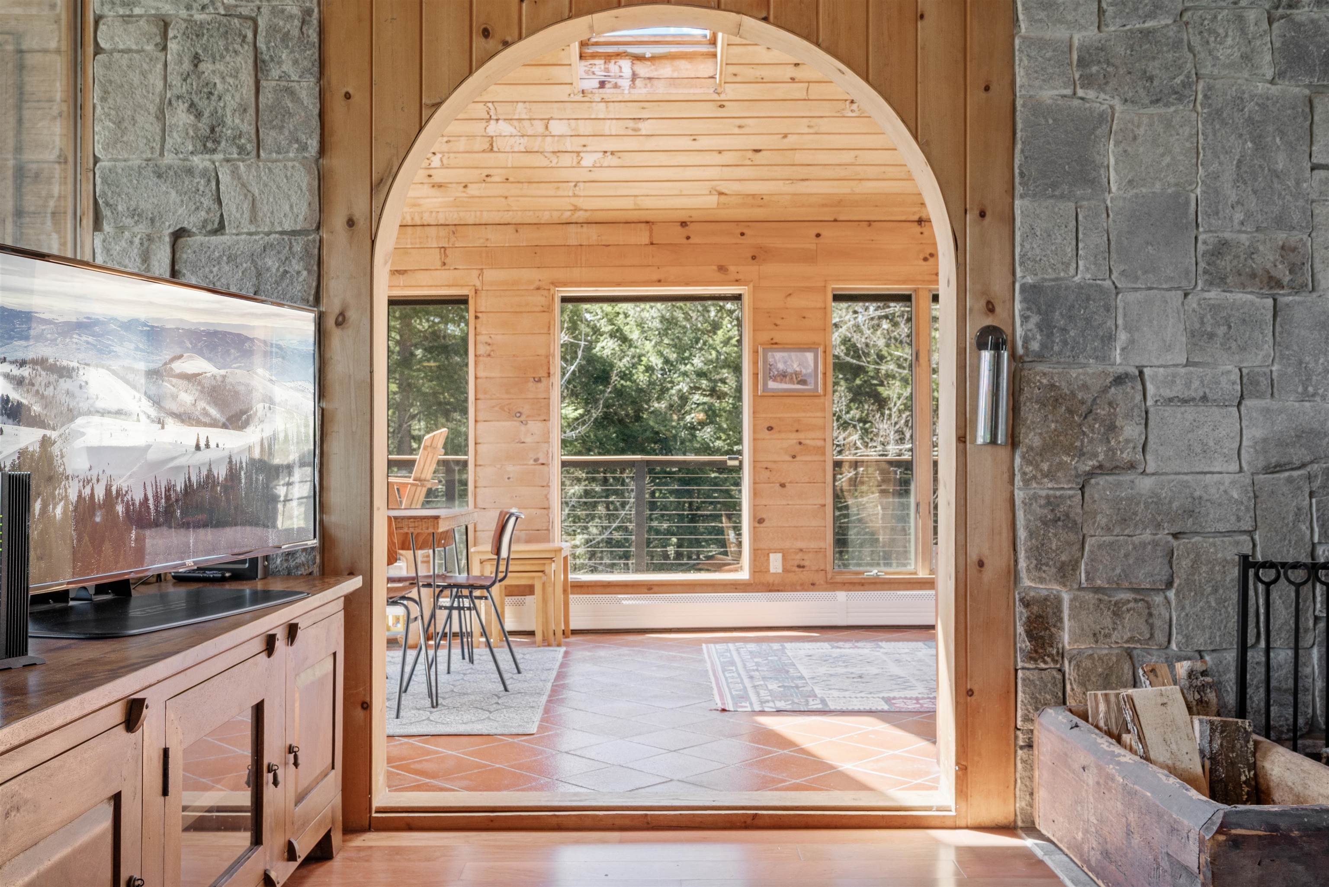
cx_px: 664
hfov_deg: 61.9
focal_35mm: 30
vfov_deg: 43.6
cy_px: 444
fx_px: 1108
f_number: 11
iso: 400
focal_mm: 30
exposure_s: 1
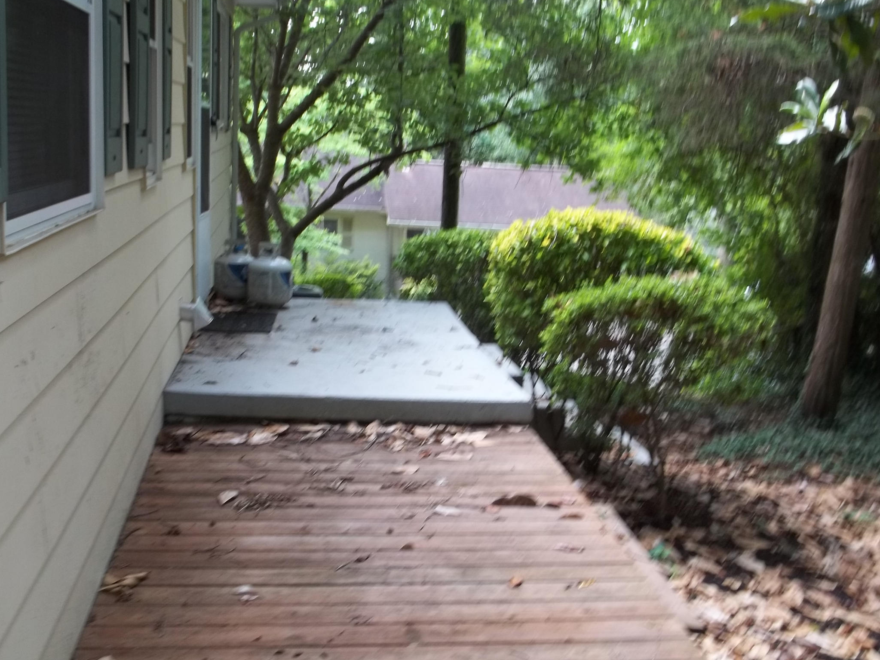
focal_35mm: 43
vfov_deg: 33.6
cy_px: 362
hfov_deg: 43.8
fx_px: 1093
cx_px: 415
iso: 64
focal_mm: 5.9
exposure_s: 1/30
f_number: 3.3
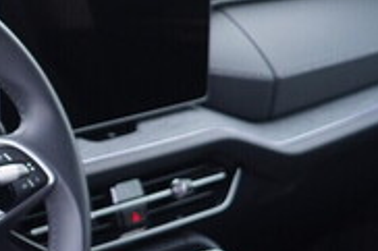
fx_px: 1143
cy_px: 260
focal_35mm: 109
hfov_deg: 17.7
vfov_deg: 12.4
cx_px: -102
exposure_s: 1/40
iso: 320
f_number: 2.8
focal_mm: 24
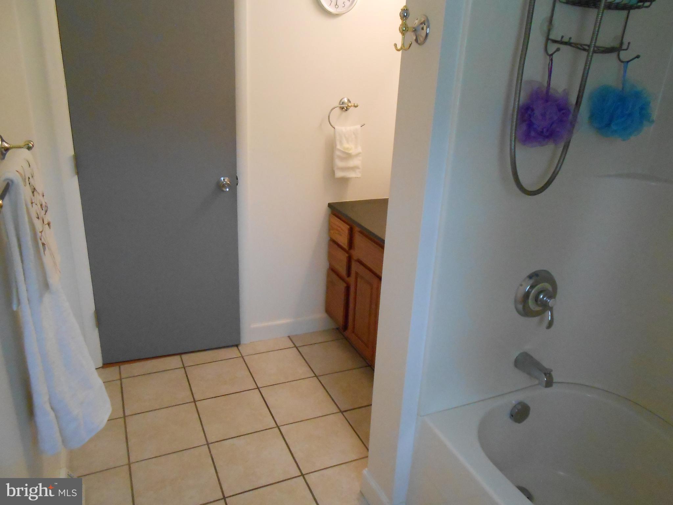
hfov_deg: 67.3
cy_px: 252
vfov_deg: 53.1
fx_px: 505
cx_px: 336
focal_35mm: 26
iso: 800
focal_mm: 4.6
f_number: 3.5
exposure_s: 1/100
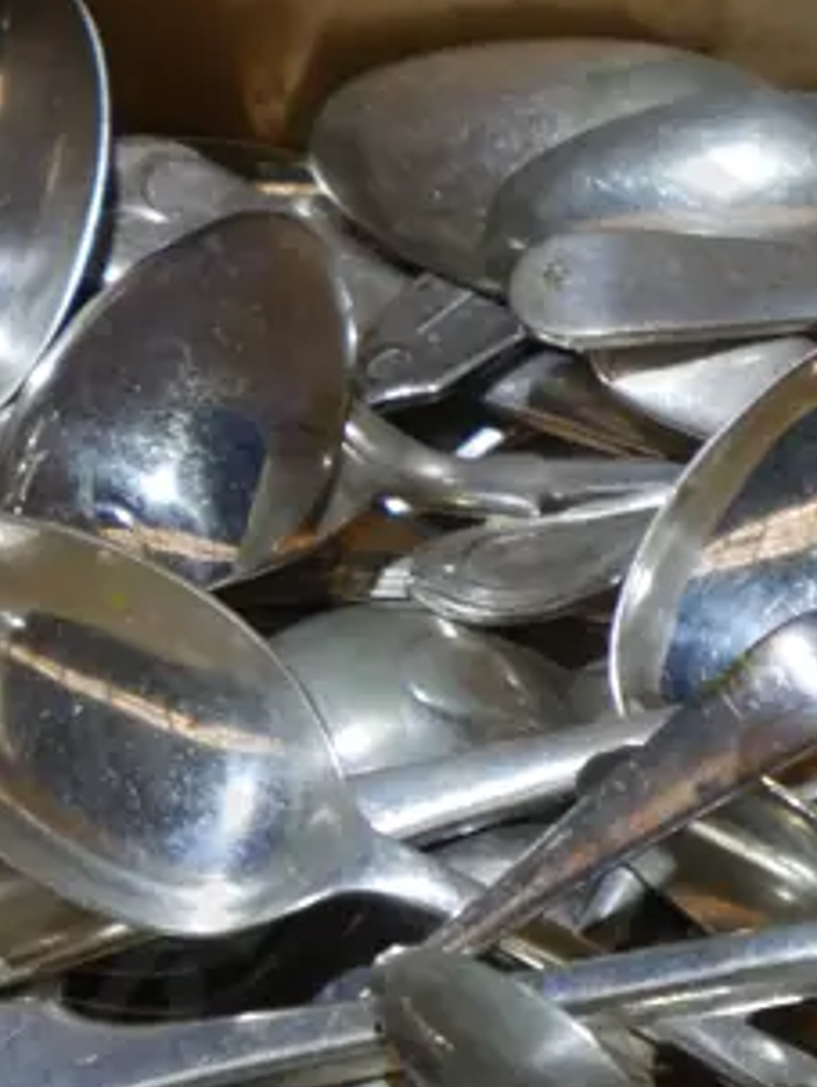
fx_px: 8956
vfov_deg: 6.9
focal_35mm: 285
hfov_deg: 5.2
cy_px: 421
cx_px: 545
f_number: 5.6
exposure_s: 1/100
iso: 500
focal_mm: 42
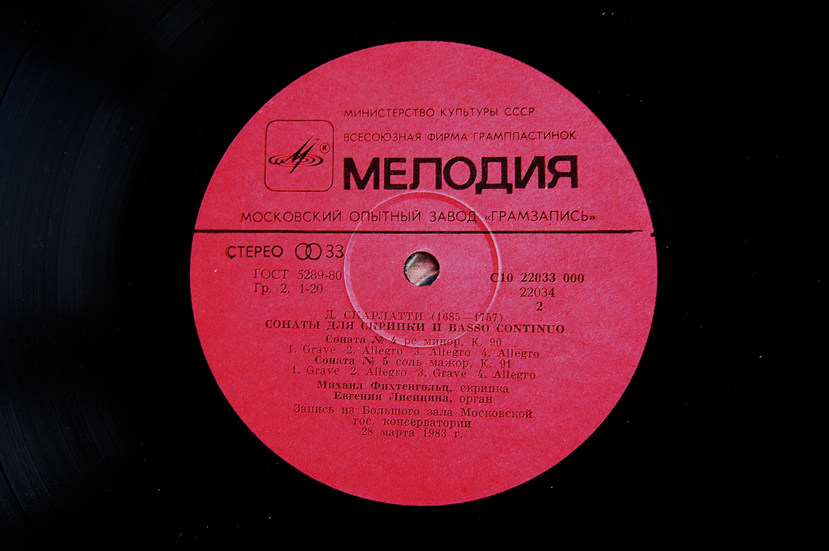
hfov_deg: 37.9
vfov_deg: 25.7
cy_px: 276
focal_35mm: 52
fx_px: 1208
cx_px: 414
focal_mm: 35
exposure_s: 1/40
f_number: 3.3
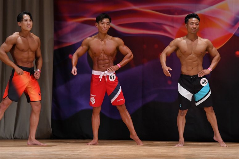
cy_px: 80
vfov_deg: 4.8
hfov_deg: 7.2
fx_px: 1891
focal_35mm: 285
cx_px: 120
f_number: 5.6
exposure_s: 1/400
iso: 3200
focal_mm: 190
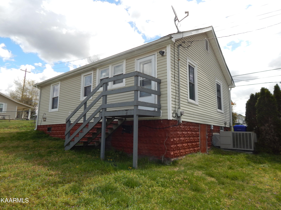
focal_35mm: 23
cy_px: 105
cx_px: 140
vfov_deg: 58.9
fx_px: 187
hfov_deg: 73.9
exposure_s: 1/1250
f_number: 3
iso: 125
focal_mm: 4
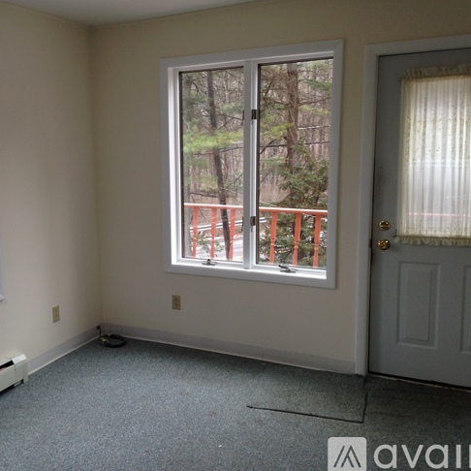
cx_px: 161
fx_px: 616
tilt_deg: -10.3
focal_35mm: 40
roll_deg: +0.7
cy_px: 234
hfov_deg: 41.4
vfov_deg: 41.9
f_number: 2.4
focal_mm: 4.12
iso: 50
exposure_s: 1/30
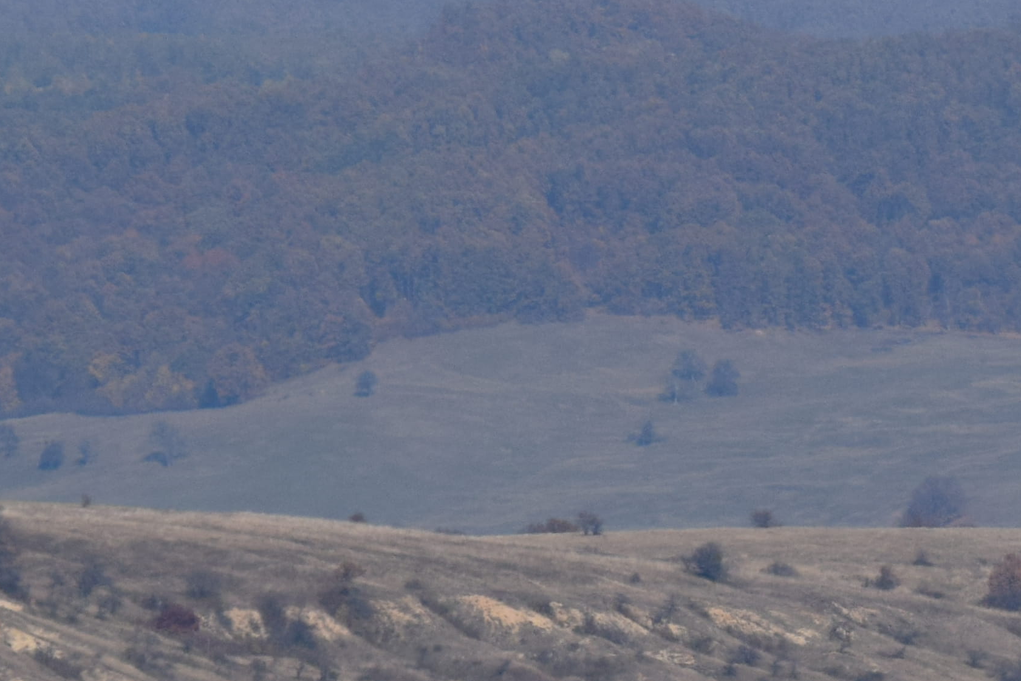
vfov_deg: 1.3
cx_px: 1314
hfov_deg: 1.9
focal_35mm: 1071
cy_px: 977
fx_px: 30367
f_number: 8
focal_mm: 200
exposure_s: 1/2000
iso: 400
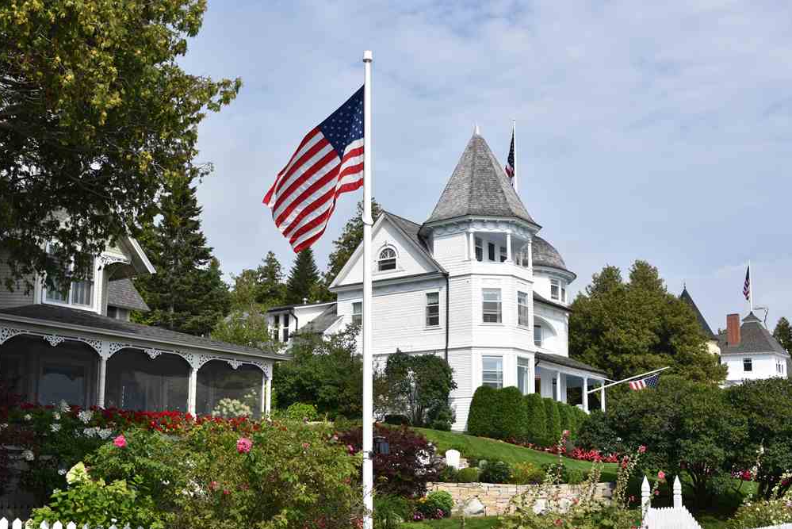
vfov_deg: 32.5
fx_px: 902
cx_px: 350
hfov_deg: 47.3
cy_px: 325
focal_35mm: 41
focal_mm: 32
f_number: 11
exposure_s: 1/500
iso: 200
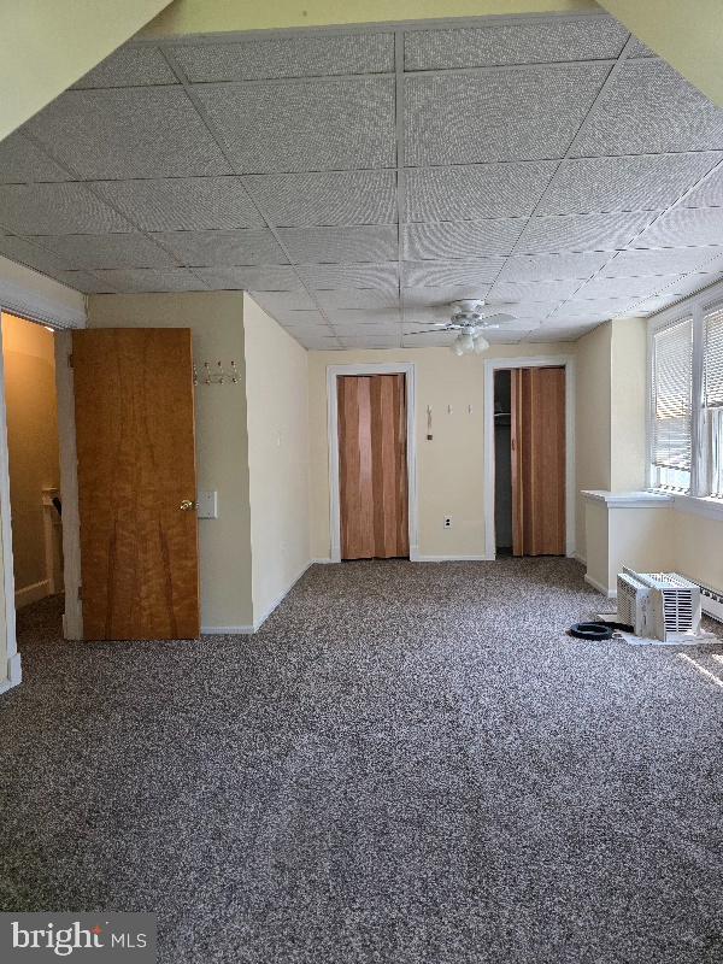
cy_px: 482
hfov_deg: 58.9
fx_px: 641
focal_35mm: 23
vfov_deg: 73.9
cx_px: 362
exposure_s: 1/182
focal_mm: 6.3
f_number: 1.7
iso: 250
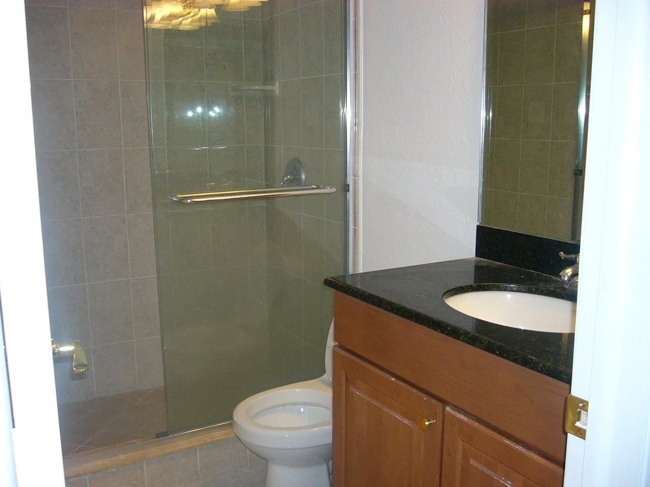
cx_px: 325
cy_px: 244
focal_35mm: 35
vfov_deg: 40.7
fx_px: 657
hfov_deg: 52.6
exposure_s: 1/60
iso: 100
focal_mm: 5.8
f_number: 2.8
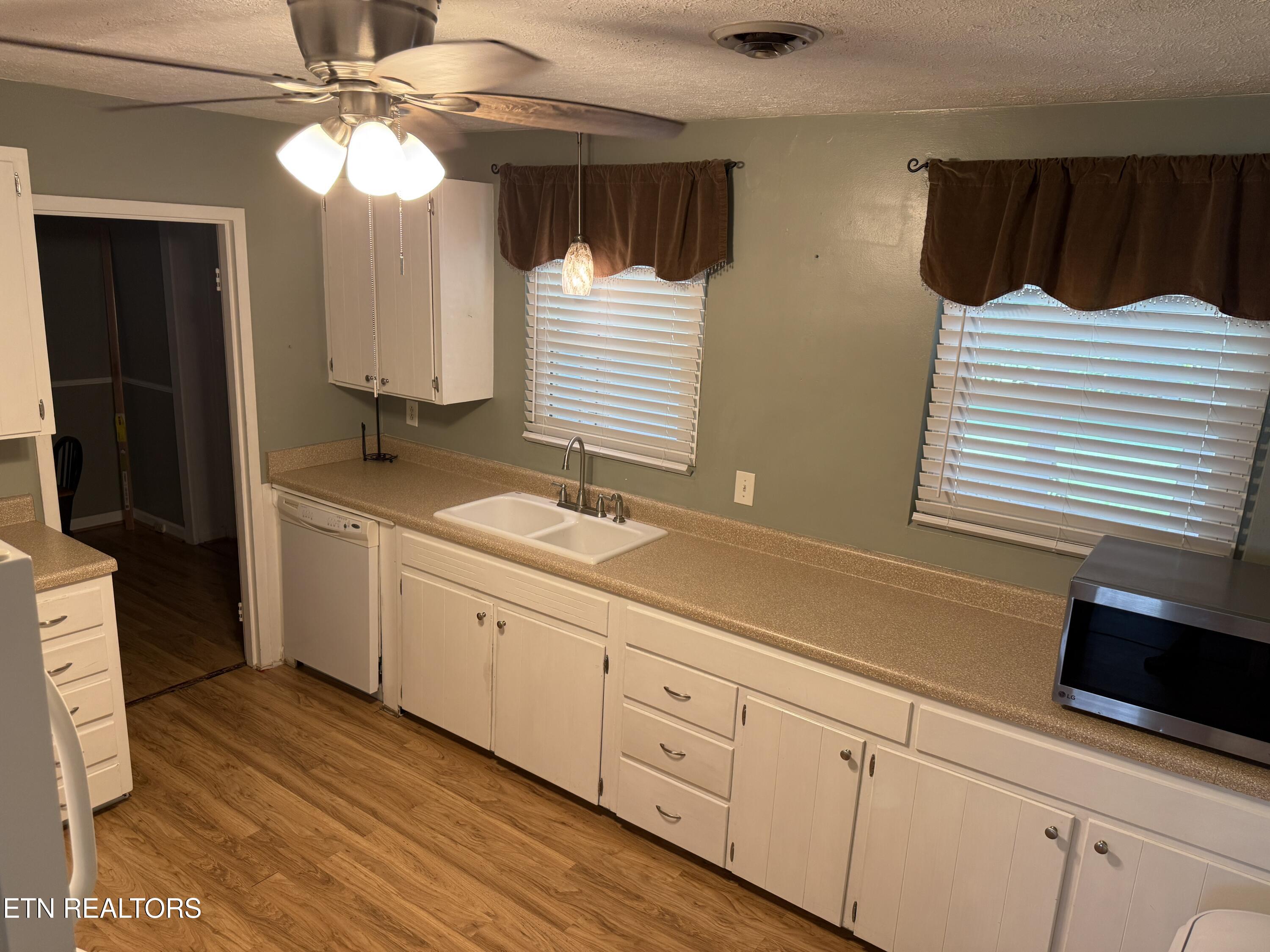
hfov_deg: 71.6
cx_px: 635
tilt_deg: -13.9
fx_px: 881
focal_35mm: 24
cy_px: 476
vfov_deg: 56.8
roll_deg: -3.0
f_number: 1.78
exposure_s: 1/60
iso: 160
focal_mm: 6.76
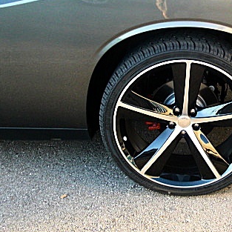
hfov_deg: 25.8
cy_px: 76
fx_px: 493
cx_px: 201
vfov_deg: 26.3
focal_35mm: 65
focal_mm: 6.3
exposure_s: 1/100
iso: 200
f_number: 2.8
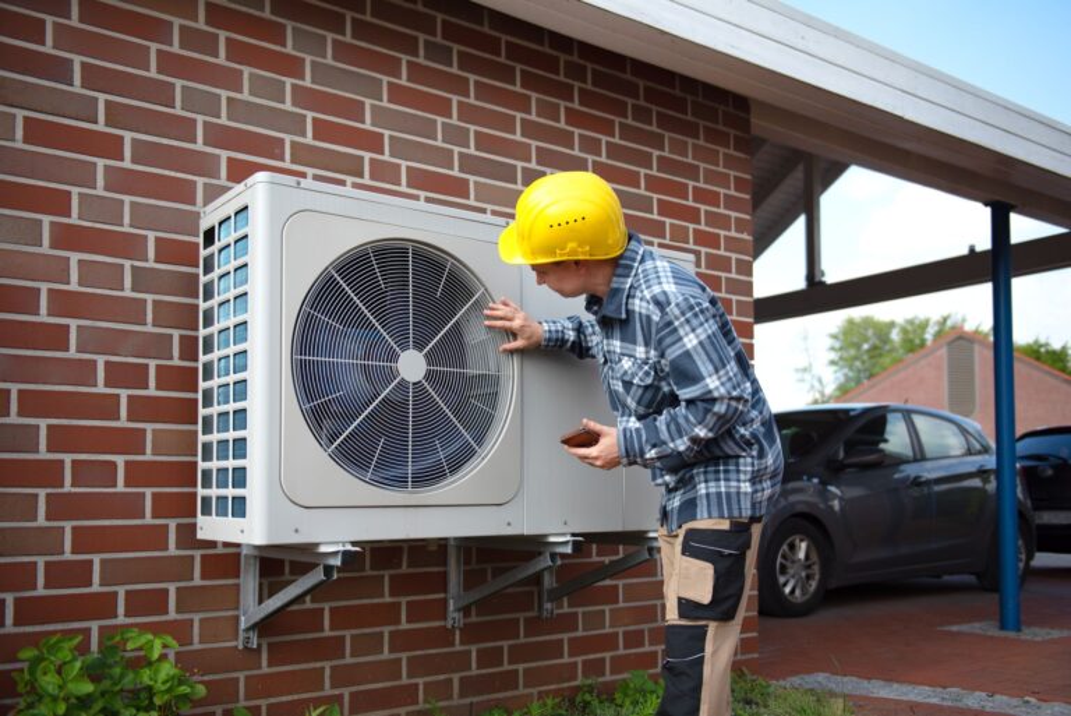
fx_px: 952
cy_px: 358
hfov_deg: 58.7
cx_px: 536
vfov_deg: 41.2
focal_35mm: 32
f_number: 3.2
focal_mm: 32
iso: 100
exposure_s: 1/1000
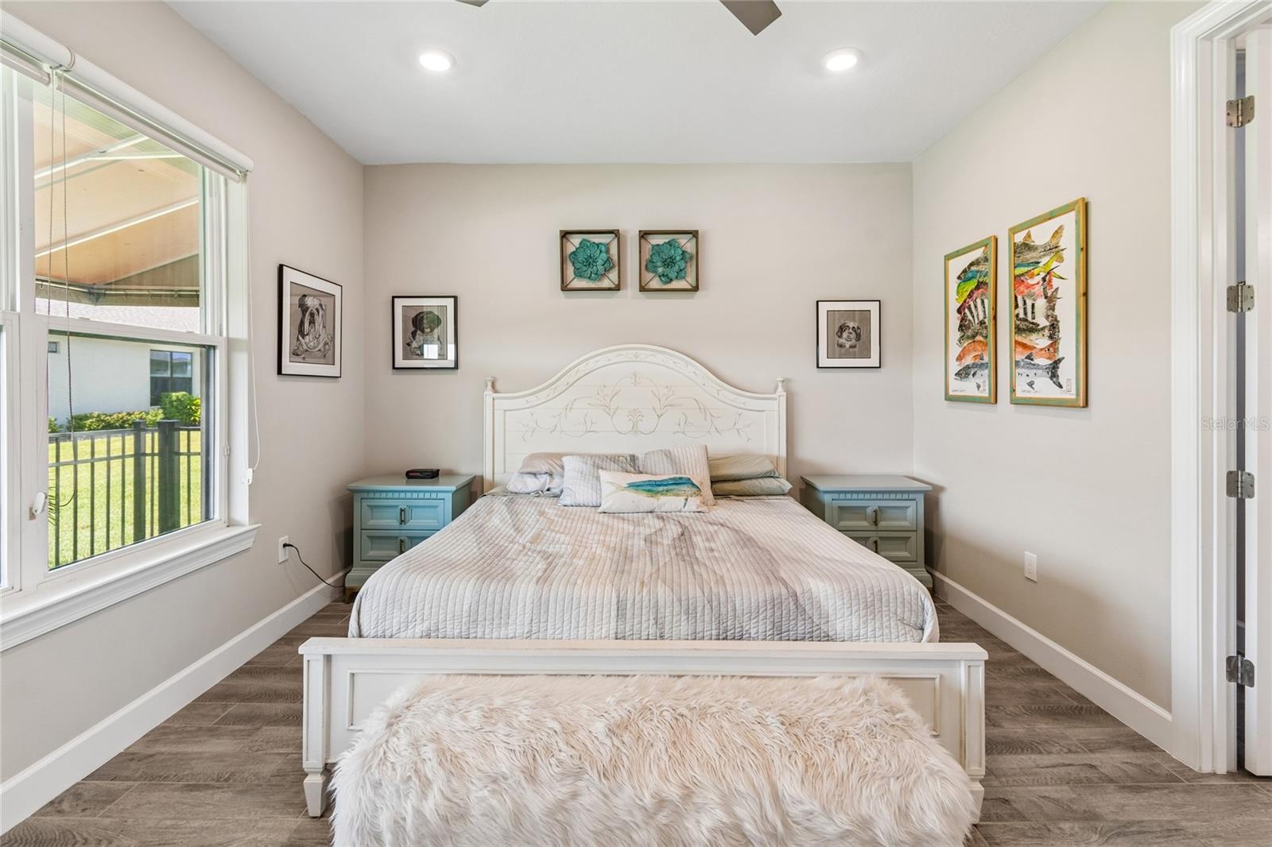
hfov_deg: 100.4
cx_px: 636
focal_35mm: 15
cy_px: 424
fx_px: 530
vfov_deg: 77.3
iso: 100
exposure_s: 1/20
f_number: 7.1
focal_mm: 10
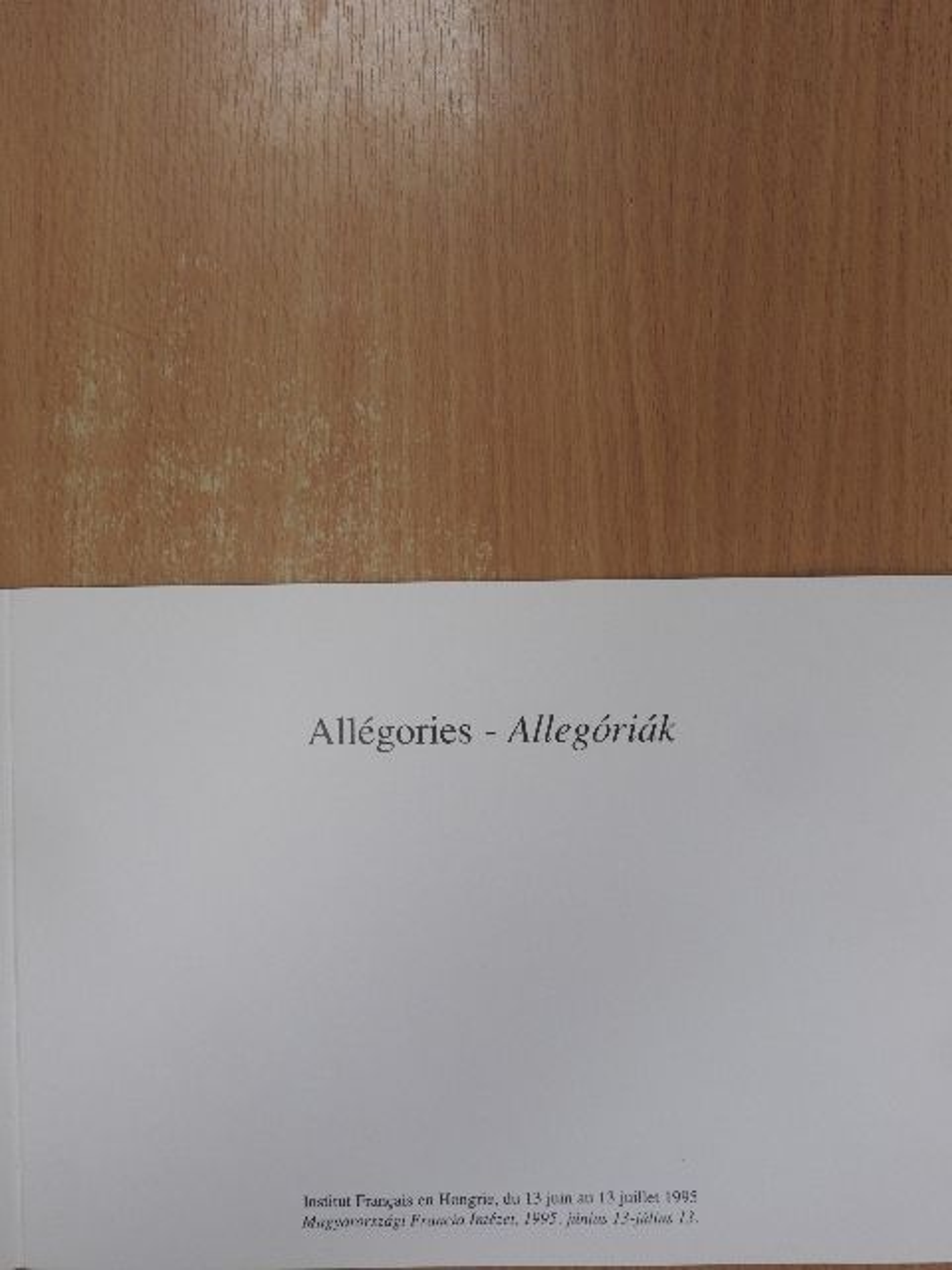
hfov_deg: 32.2
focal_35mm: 45
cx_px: 476
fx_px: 1650
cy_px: 635
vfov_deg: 42.1
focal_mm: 8.1
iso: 180
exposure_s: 1/60
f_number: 4
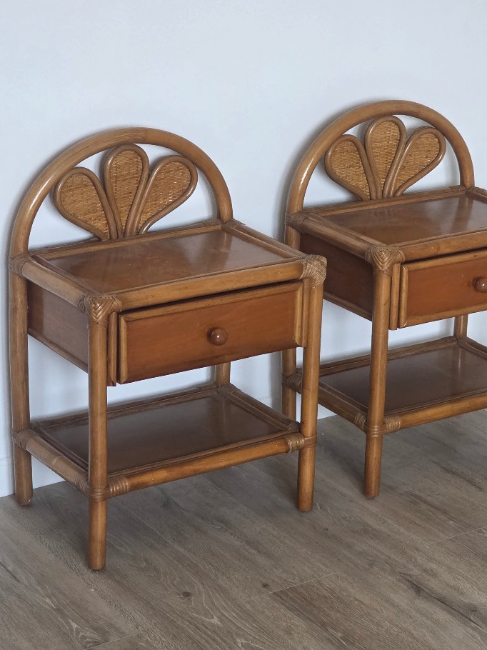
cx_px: 283
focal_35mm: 91
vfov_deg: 21.5
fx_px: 1708
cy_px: 322
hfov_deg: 16.2
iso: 400
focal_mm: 7.9
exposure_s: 1/100
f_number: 2.4
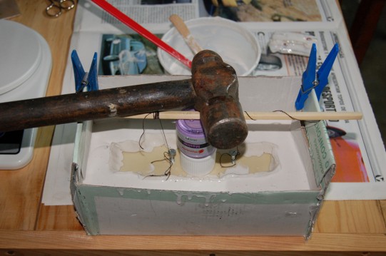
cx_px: 193
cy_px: 128
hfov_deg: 37.9
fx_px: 562
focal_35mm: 52
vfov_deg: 25.7
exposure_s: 1/25
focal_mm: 35
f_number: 4.8
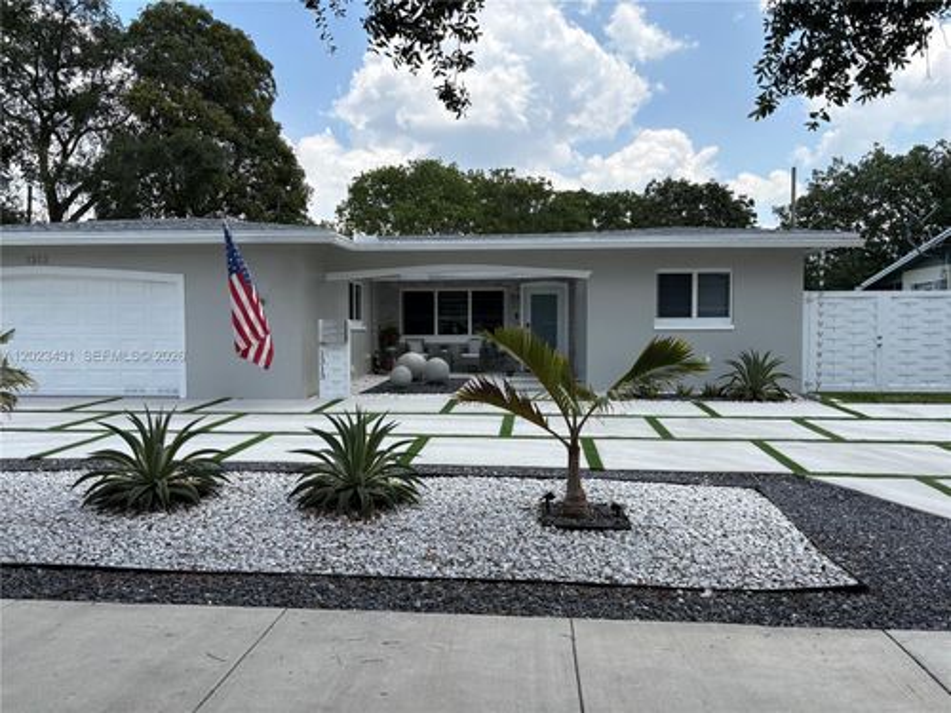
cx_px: 476
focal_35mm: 26
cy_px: 356
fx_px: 714
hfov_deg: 67.3
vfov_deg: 53.1
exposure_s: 1/3125
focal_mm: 5.96
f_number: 1.6
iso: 50
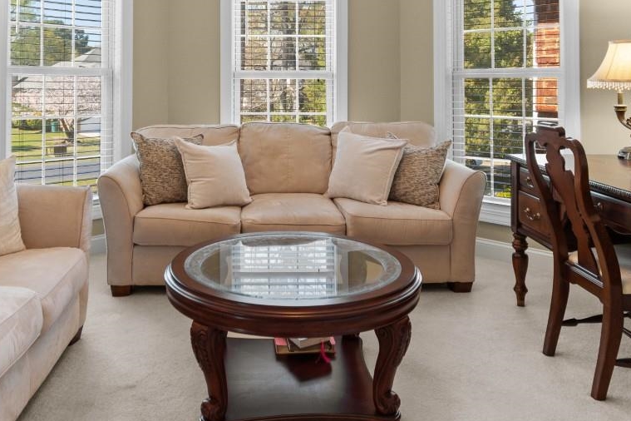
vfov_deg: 39.3
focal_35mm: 32
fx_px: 561
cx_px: 263
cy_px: 76
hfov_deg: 58.4
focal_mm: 10
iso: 100
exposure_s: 1/6
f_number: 4.5
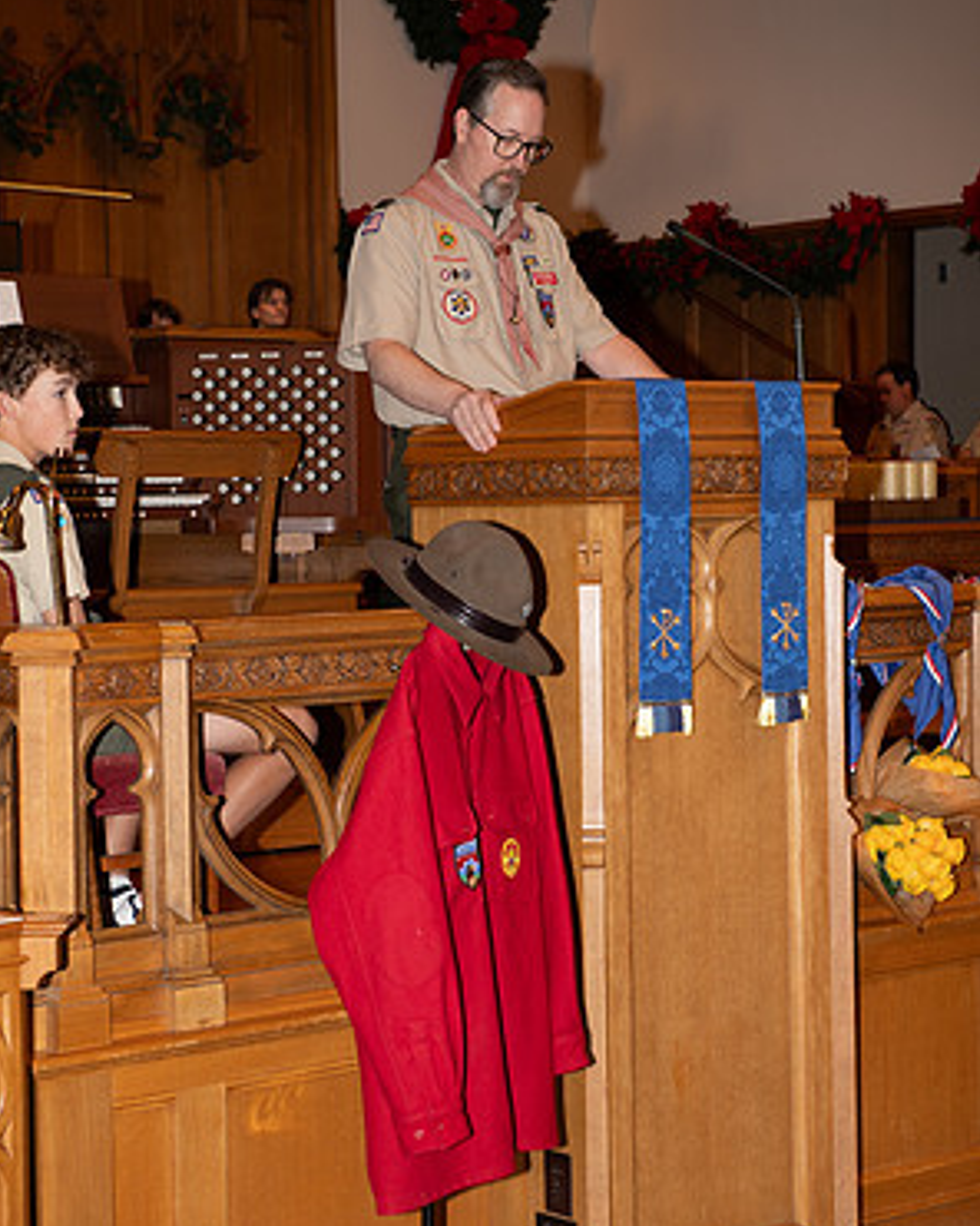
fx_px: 2900
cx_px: 487
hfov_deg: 19.2
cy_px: 613
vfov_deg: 23.8
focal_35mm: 80
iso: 400
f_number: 5.6
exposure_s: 1/60
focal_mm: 70
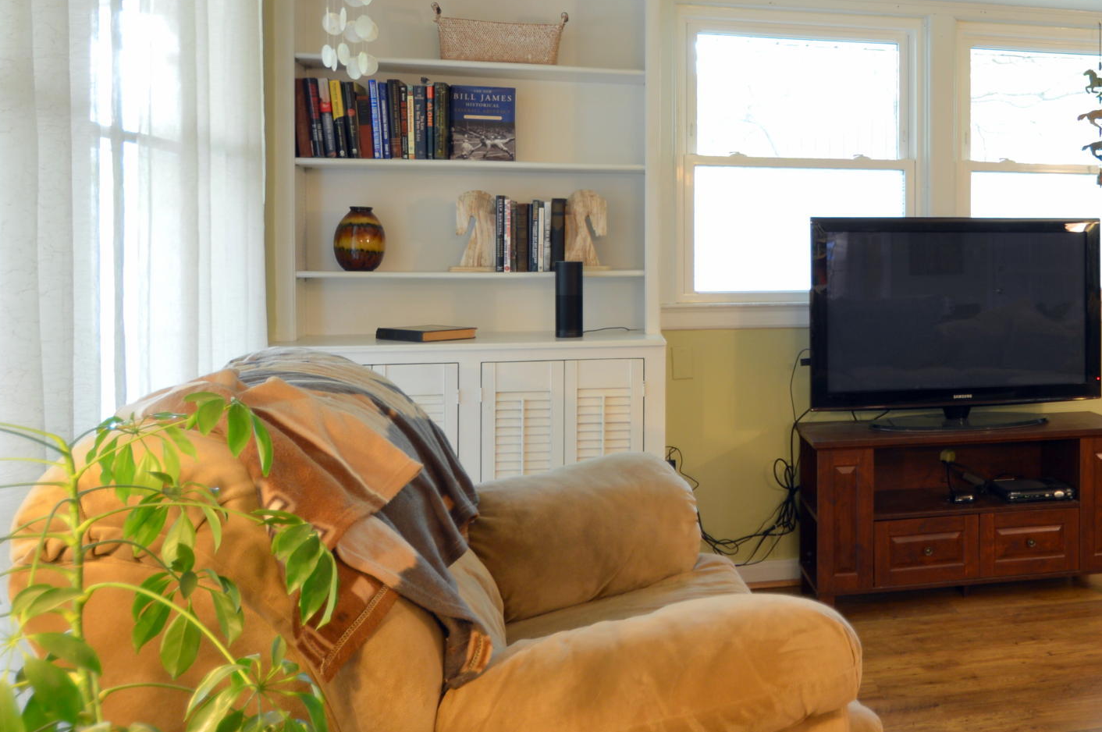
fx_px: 1072
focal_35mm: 35
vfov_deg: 37.4
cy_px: 254
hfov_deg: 49.3
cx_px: 965
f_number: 3.5
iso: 100
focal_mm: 11
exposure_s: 1/2.5
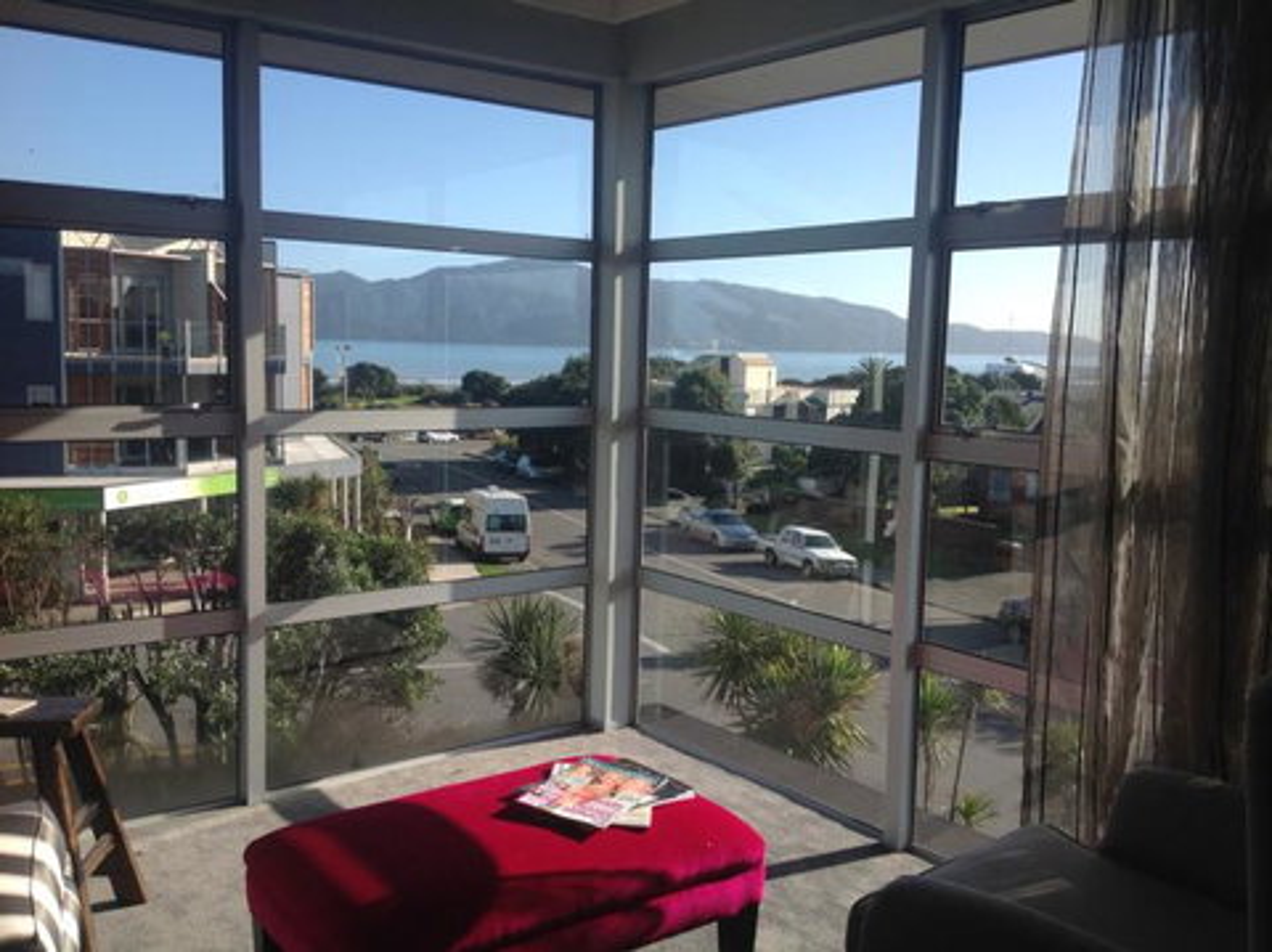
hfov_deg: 52.7
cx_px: 636
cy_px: 476
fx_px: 1285
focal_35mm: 35
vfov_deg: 40.6
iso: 50
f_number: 2.4
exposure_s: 1/1163
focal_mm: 4.28
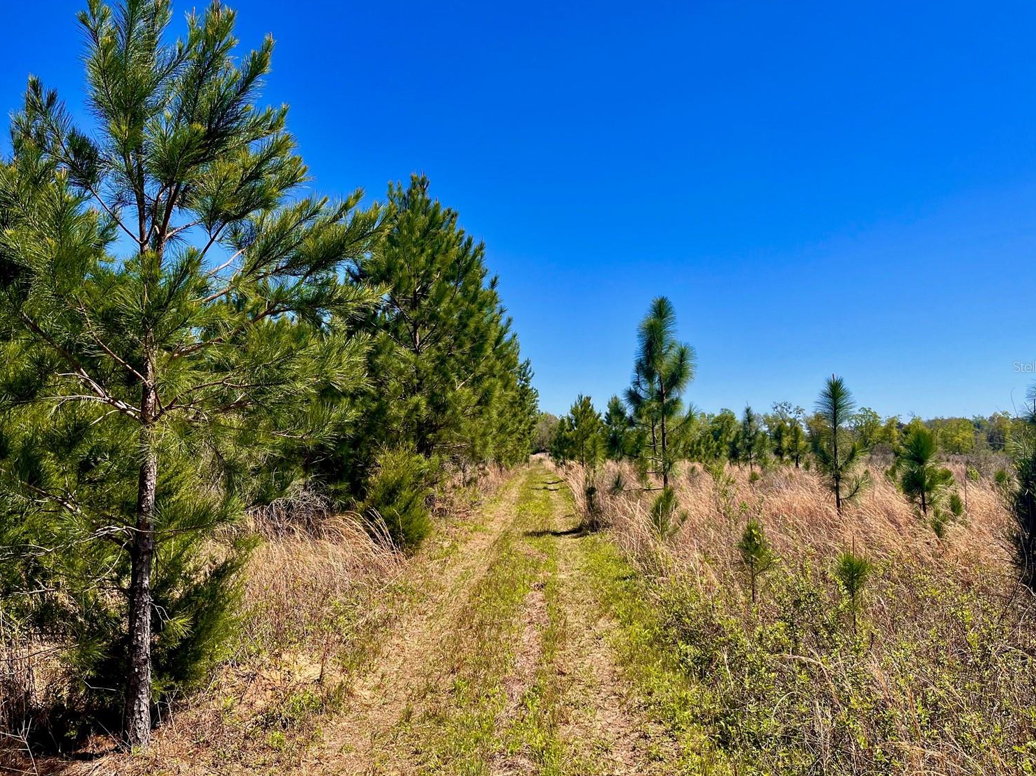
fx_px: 838
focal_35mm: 28
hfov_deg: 63.5
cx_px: 521
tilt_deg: +2.2
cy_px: 366
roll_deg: +0.3
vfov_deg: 49.7
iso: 50
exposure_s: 1/2967
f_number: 1.6
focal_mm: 5.1
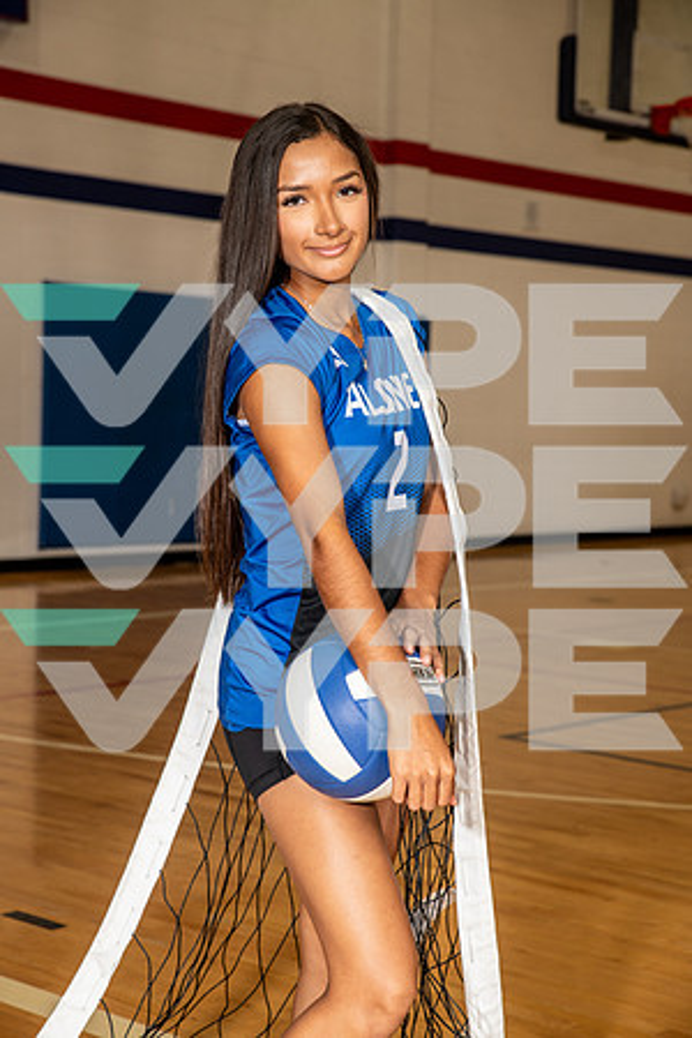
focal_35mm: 70
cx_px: 346
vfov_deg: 28.8
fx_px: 2018
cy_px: 519
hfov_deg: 19.5
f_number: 6.3
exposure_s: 1/250
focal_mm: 70
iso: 320
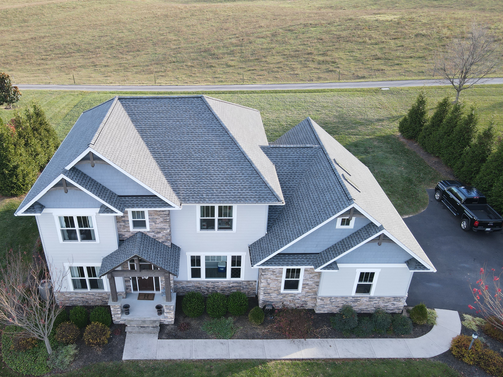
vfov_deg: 48.1
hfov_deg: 61.1
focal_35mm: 29
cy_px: 214
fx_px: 421
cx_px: 200
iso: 100
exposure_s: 1/80
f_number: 2.8
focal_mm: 4.5
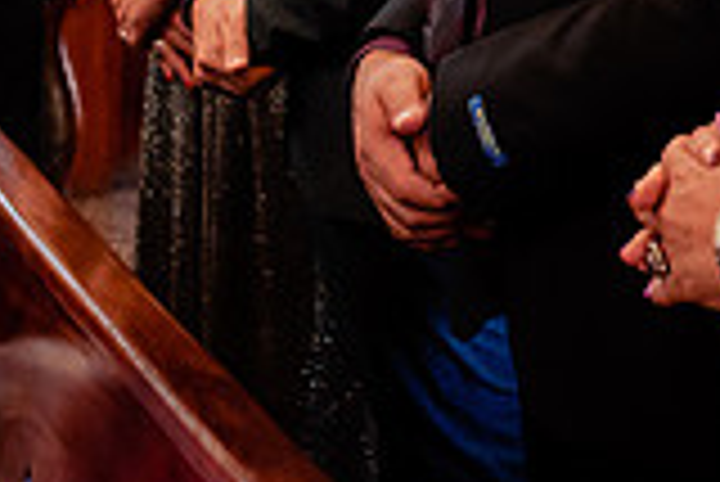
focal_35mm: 127
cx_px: 760
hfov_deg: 15.7
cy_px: -381
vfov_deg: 10.2
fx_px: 2542
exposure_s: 1/100
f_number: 3.2
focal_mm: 35
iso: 1250
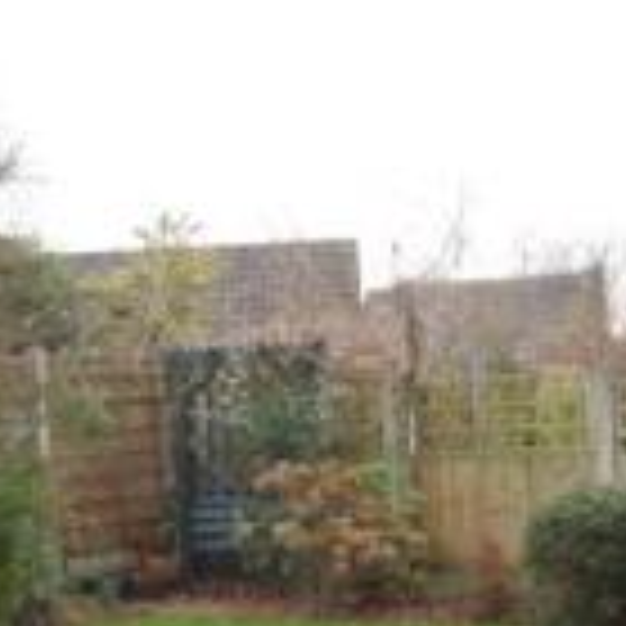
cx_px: 176
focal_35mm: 78
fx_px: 1596
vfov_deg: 22.0
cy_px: 466
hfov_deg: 22.0
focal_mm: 13
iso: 200
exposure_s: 1/20
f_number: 11
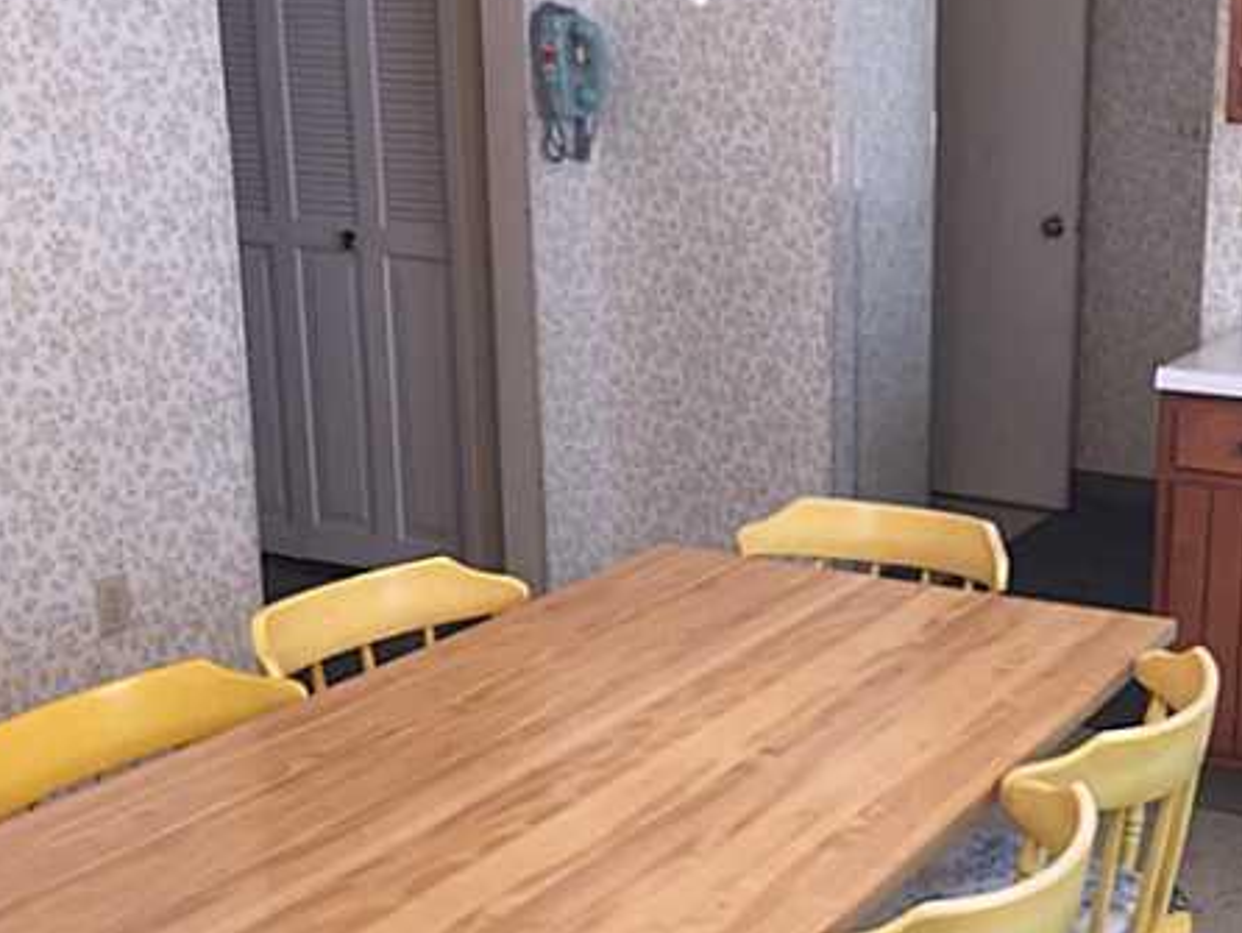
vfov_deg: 28.1
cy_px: 479
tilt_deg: -13.9
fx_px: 1867
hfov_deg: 35.6
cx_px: 991
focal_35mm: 52
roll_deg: -2.4
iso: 50
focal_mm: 4.15
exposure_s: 1/30
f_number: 2.2
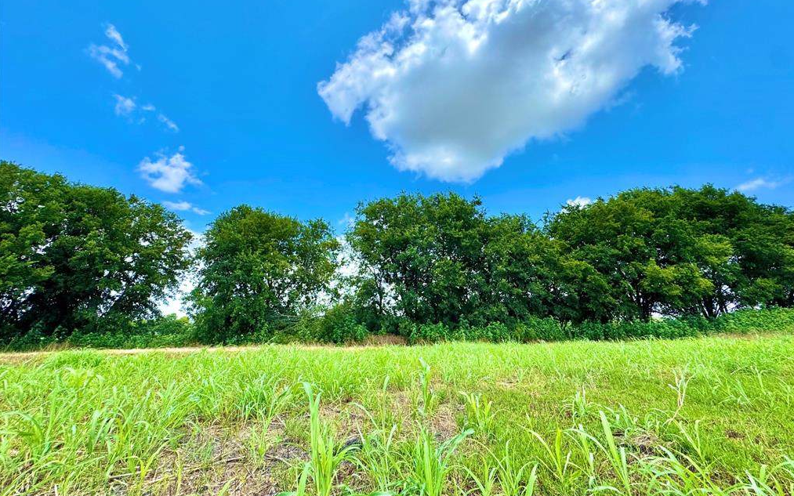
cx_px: 399
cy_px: 207
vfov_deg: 74.2
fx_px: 325
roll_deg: +0.8
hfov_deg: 101.5
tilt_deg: +20.5
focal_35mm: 15
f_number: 2.2
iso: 50
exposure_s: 1/2208
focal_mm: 2.22
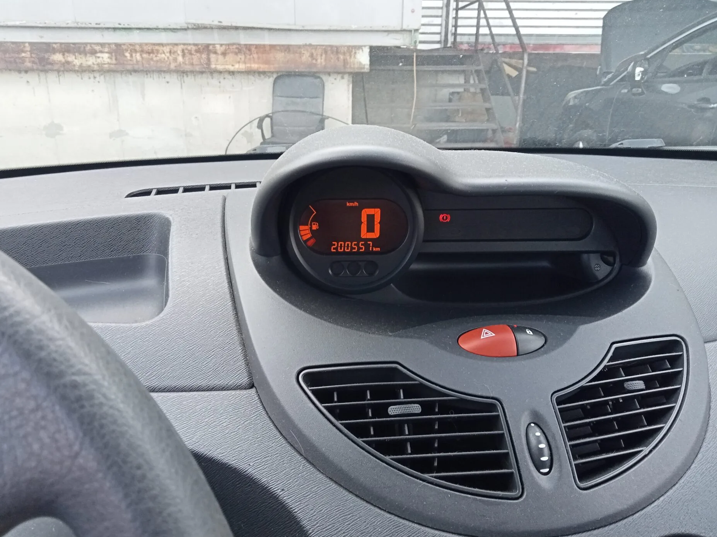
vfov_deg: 48.2
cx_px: 347
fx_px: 601
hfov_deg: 61.7
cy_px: 263
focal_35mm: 29
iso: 135
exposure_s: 1/100
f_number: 2.2
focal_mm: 3.46
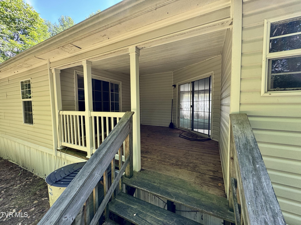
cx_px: 150
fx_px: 122
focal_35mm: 14
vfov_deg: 85.7
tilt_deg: -5.0
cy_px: 112
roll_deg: -0.1
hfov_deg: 102.1
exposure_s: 1/99
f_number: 2.2
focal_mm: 2.22
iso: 80
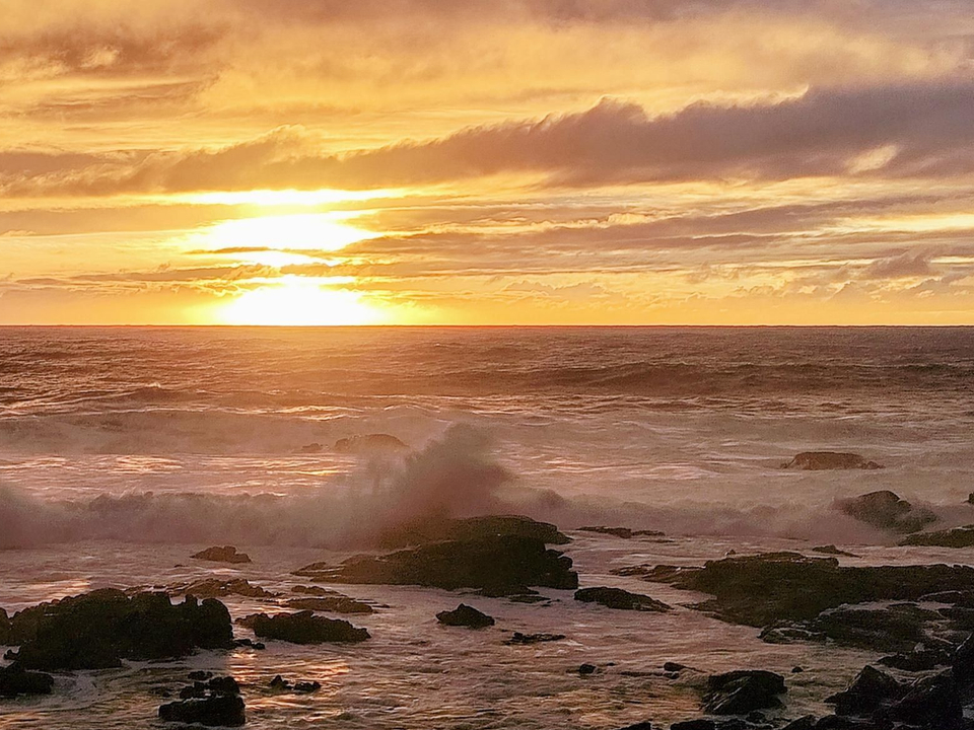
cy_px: 279
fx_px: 1970
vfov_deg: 21.0
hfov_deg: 27.2
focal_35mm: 70
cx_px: 193
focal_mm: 6.19
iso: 50
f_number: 1.65
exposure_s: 1/710
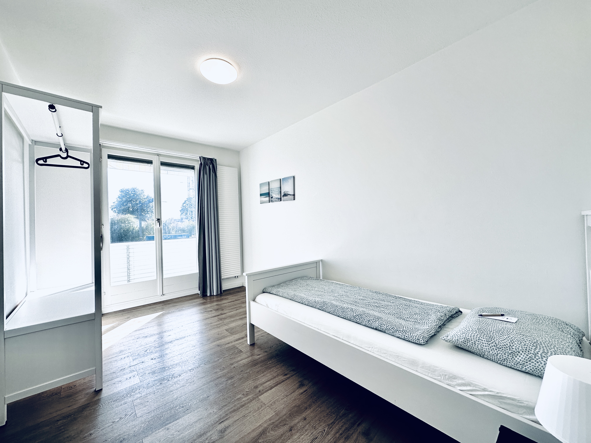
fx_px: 239
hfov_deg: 102.1
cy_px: 222
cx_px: 296
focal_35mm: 14
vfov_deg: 85.7
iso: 40
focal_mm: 2.22
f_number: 2.2
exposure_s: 1/274
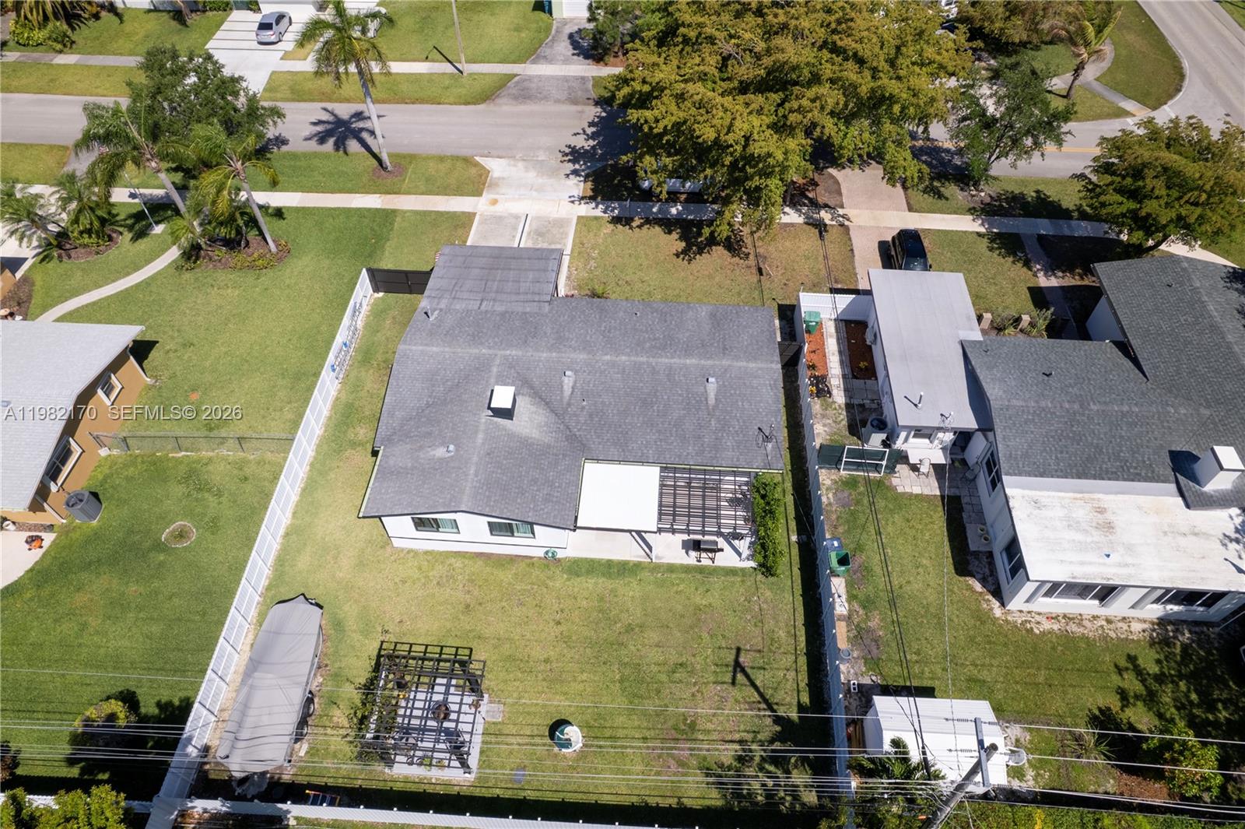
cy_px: 414
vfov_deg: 57.2
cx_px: 622
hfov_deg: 78.6
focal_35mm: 22
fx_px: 760
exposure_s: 1/90
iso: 100
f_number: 2.8
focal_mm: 8.38
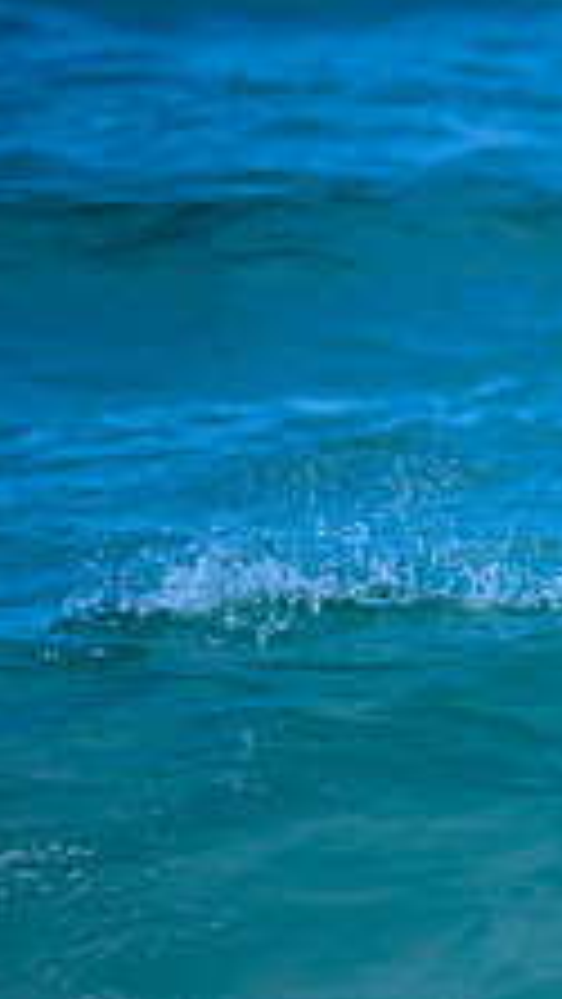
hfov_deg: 0.4
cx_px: 1633
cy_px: 613
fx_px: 79496
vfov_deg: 0.7
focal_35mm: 3003
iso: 800
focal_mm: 800
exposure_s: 1/3200
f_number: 6.3
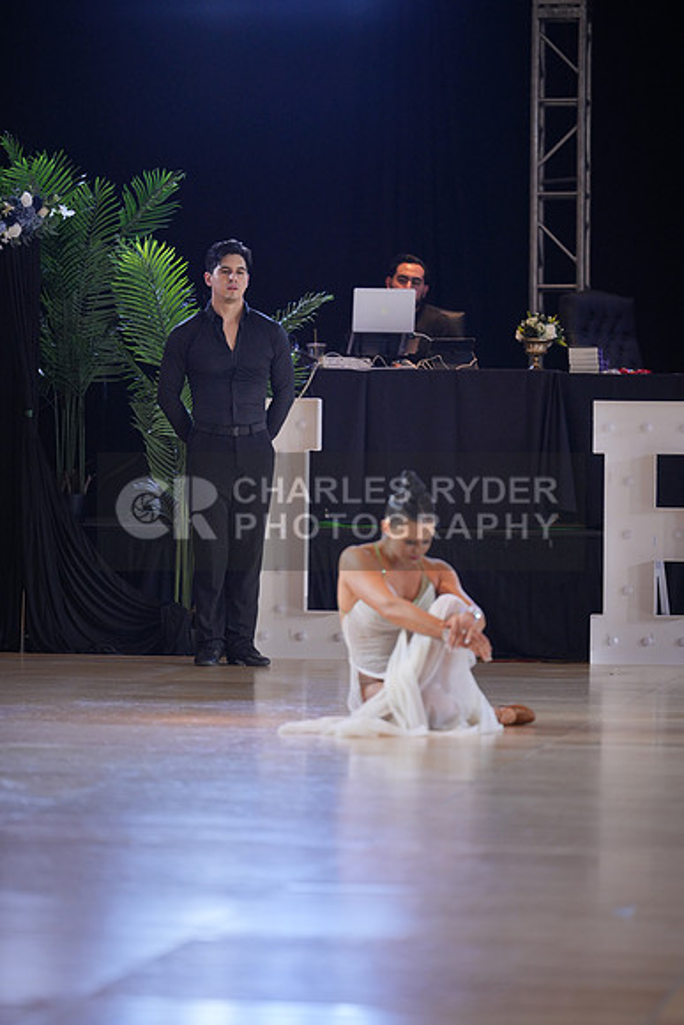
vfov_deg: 13.7
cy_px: 512
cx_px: 342
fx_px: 4272
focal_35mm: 150
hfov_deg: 9.2
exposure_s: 1/500
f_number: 2
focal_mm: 150
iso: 800
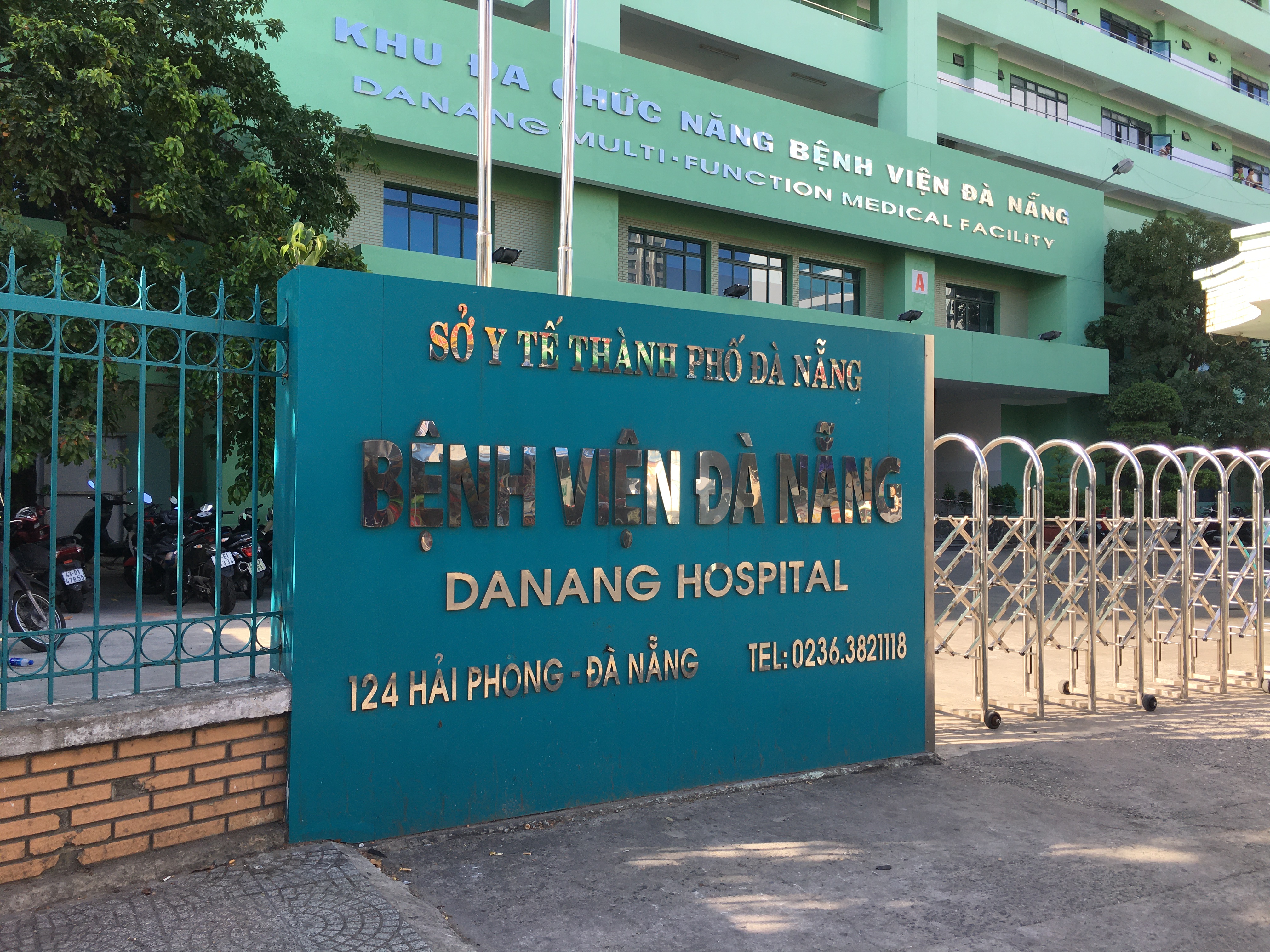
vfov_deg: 48.2
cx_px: 635
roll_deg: -0.6
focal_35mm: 29
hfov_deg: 61.7
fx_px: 1064
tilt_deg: +3.2
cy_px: 476
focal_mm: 4.15
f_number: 2.2
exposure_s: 1/345
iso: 25
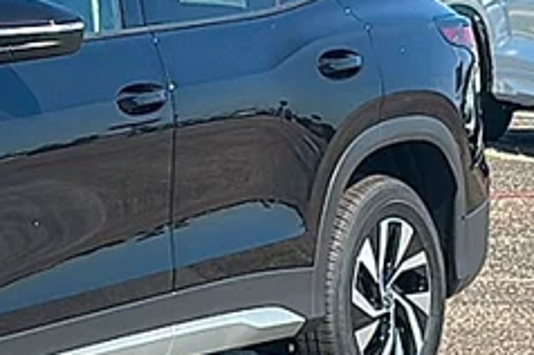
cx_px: -229
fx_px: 2859
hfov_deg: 10.4
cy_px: 161
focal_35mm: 193
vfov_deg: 7.1
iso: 80
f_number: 1.78
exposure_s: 1/3497
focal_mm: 6.86
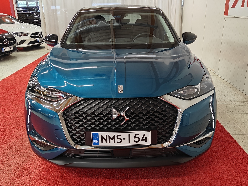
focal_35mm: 33
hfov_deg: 55.4
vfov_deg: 42.9
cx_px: 124
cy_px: 93
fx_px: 236
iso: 64
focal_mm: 5.59
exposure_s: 1/50
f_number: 1.8
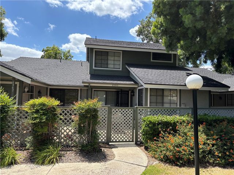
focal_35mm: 26
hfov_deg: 67.3
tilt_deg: +2.4
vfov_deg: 53.1
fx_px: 176
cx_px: 117
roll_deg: -1.9
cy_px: 88
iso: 50
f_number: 1.6
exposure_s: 1/1984
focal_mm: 5.96
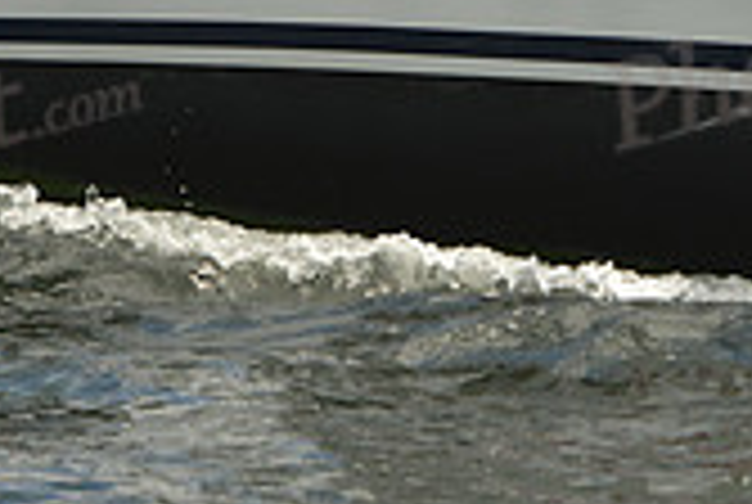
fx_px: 7617
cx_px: 378
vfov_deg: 3.8
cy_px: -137
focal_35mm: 364
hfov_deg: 5.7
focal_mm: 105
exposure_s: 1/1600
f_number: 7.1
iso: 280
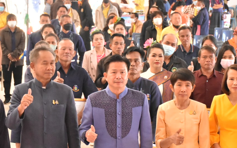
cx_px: 90
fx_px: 969
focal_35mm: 150
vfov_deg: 8.7
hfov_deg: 13.9
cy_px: 124
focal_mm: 52
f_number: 5.6
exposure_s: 1/125
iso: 4000
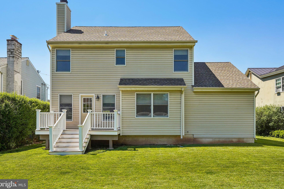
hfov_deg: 71.5
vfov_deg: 51.3
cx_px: 144
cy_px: 91
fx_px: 197
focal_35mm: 25
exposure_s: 1/1250
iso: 500
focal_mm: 24
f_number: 8
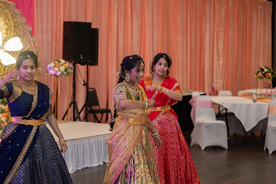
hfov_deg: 25.5
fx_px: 610
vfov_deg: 17.2
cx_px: 139
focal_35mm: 80
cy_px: 92
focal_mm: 78
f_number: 3.5
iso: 1000
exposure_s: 1/160
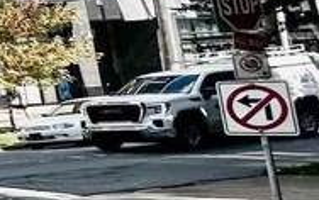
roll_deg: +4.1
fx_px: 879
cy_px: 2
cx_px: -708
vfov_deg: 12.8
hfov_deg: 10.6
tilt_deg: +8.1
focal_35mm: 101
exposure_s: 1/1553
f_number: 2.2
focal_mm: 2.22
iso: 50
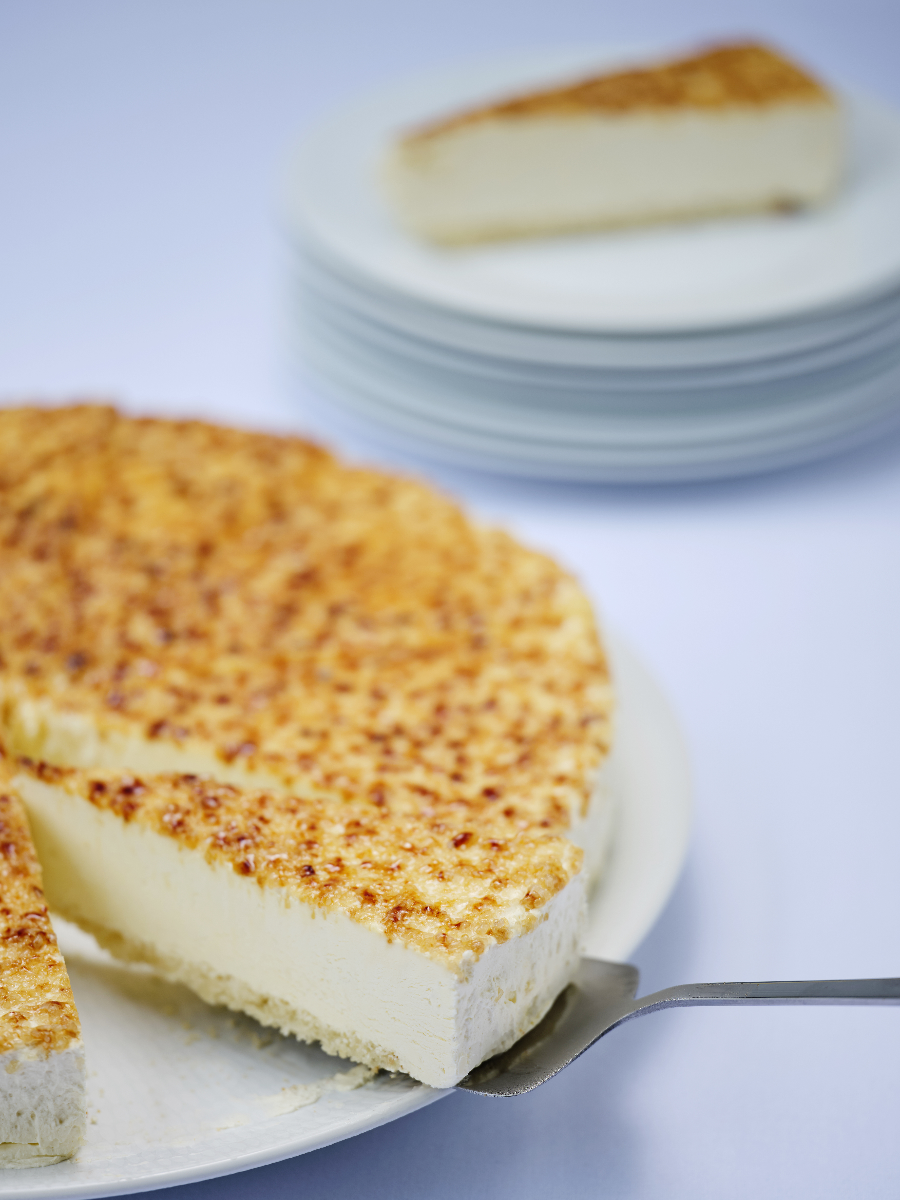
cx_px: 431
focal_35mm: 108
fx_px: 3744
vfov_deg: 18.2
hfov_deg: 13.7
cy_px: 653
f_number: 4
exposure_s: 1/25
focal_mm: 120
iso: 100
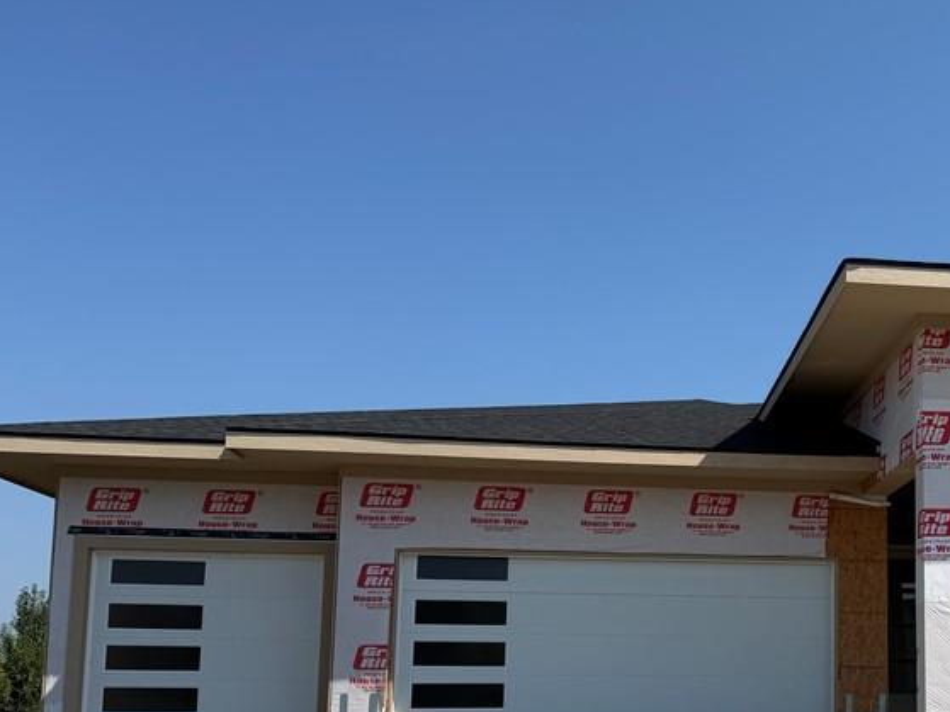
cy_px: 566
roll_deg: -0.8
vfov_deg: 32.0
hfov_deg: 40.9
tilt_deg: +7.1
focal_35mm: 44
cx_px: 775
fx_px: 1207
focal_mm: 6.76
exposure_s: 1/6711
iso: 80
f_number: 1.78
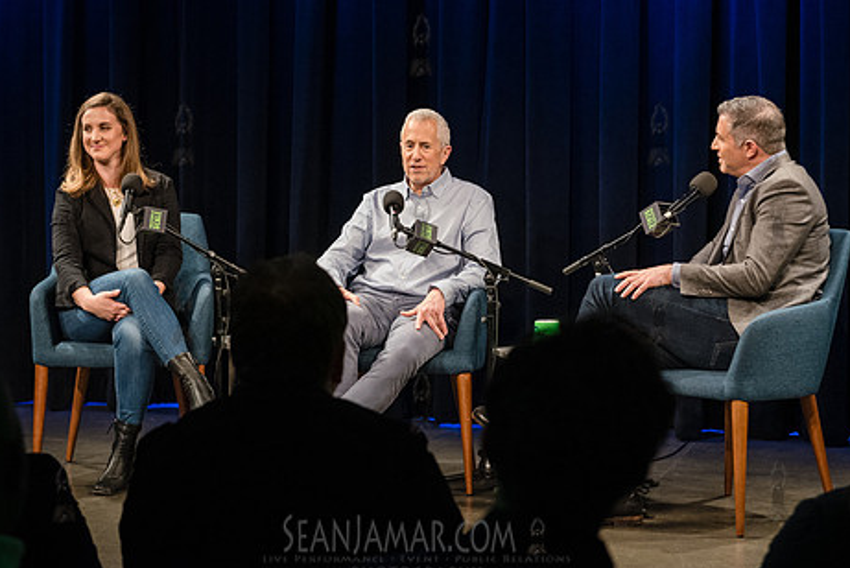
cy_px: 222
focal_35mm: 78
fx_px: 1843
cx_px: 420
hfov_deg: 26.0
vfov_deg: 17.5
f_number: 4
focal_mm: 62
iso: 3200
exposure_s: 1/250
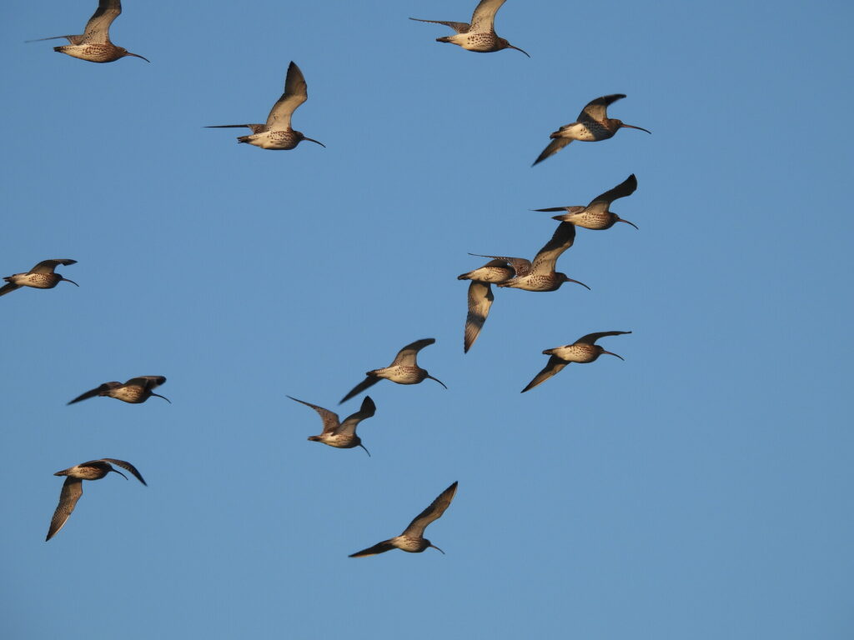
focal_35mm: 550
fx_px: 13569
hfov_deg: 3.6
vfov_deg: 2.7
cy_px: 320
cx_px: 427
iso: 100
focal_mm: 98.1
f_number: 5
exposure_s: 1/500
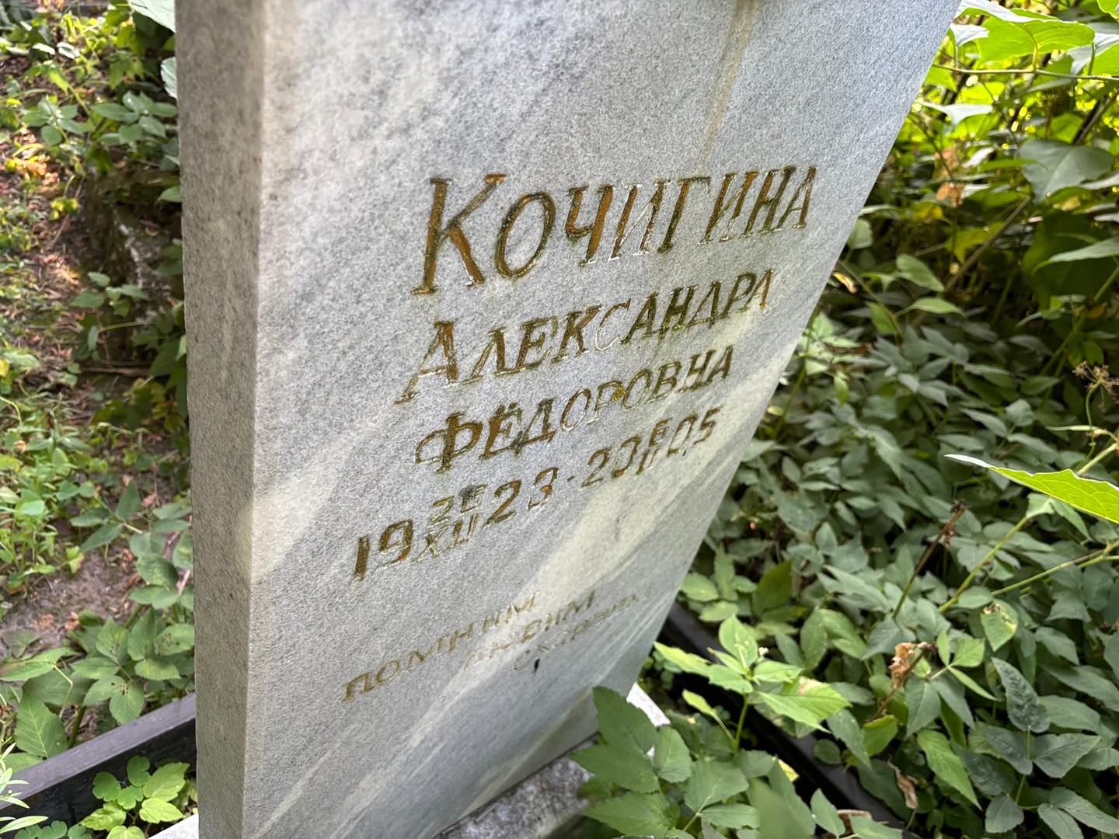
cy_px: 420
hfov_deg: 67.3
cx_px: 560
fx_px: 840
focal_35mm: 26
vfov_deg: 53.1
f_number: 1.6
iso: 125
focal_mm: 5.96
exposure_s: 1/113
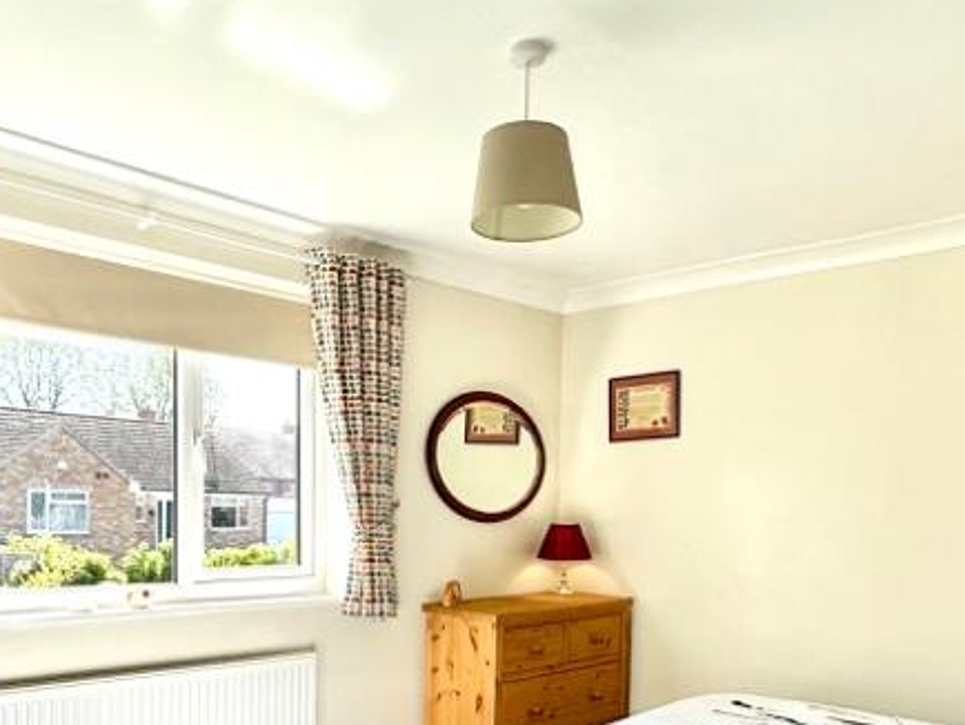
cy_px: 540
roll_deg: -1.2
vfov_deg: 41.8
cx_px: 471
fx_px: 920
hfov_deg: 55.3
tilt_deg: -1.3
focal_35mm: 33
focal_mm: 2.22
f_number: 2.2
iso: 64
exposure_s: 1/545
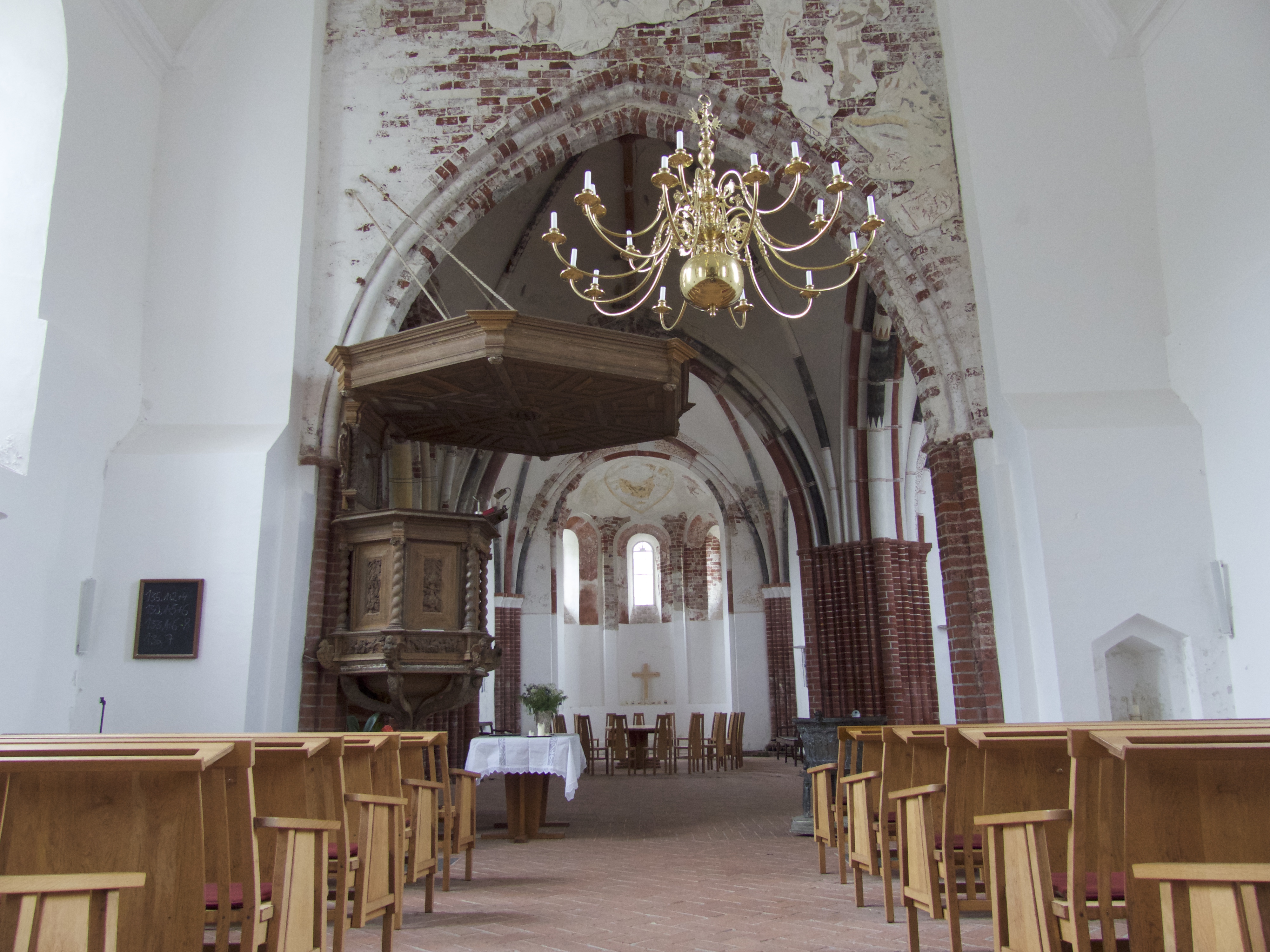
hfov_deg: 67.3
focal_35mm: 26
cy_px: 476
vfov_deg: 53.1
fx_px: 954
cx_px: 635
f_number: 2.8
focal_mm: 4.7
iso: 400
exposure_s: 1/60
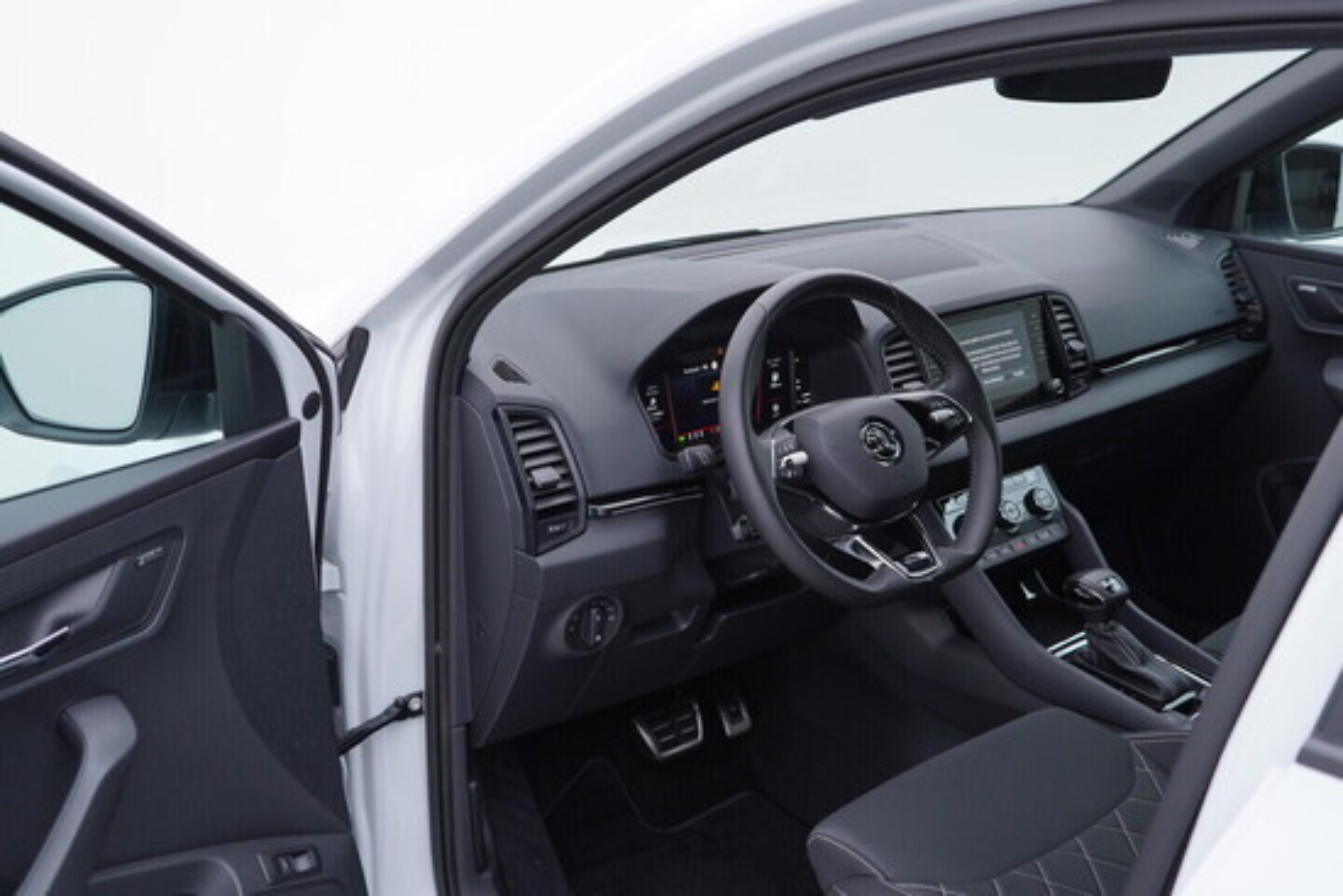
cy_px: 448
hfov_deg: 53.1
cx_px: 672
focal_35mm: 36
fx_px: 1343
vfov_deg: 36.9
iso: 125
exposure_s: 1/50
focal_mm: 24
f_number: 3.2
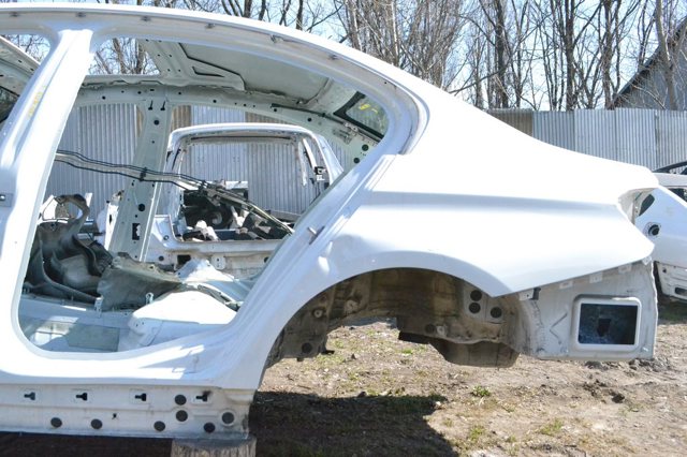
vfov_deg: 39.9
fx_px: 629
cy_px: 228
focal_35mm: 33
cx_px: 344
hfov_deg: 57.2
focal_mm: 22
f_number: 9
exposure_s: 1/4000
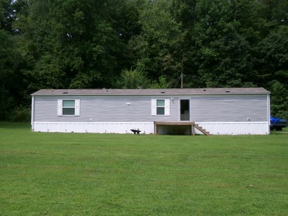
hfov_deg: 50.1
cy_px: 108
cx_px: 144
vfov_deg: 38.7
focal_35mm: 37
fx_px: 308
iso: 100
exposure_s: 1/600
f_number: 4
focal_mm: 6.6
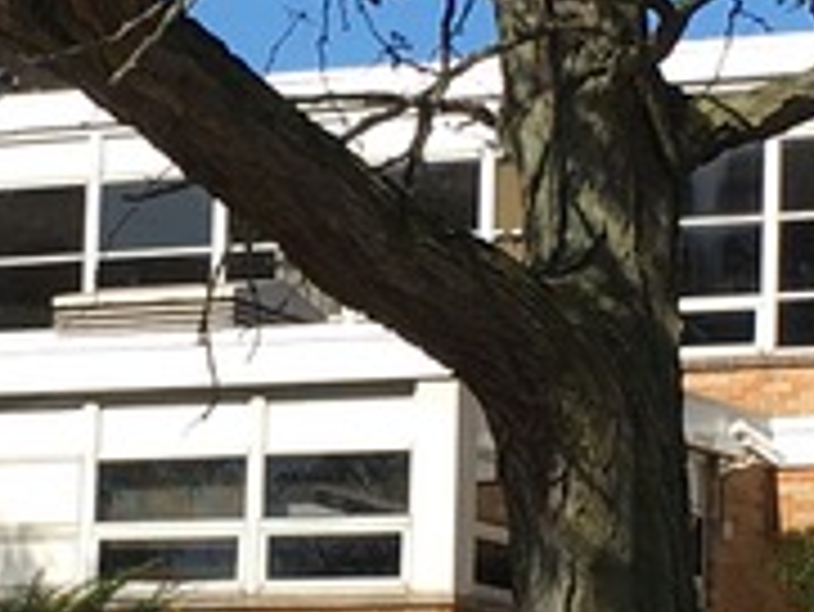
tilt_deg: +8.7
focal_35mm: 205
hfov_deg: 9.6
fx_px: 4824
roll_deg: -0.8
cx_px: 270
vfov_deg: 7.3
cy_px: 387
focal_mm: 4.15
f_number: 2.2
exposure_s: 1/1148
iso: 25
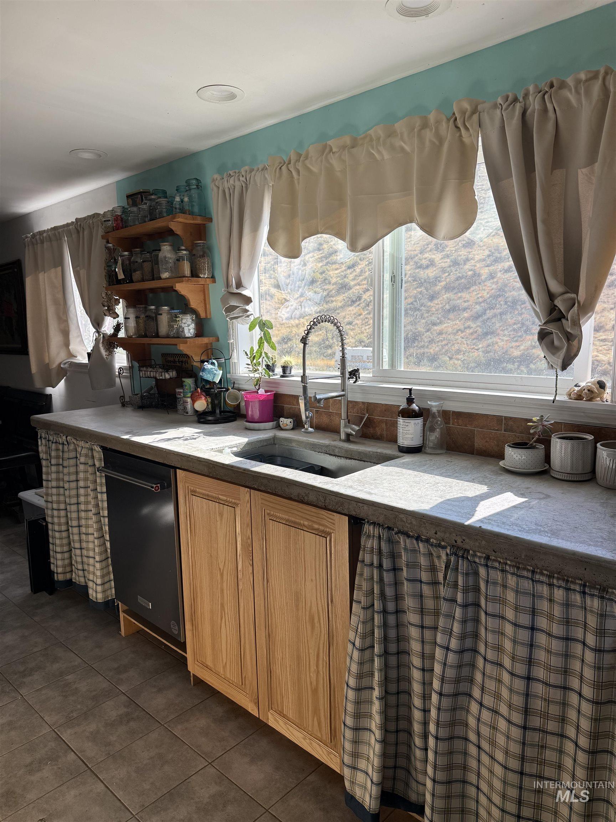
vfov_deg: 71.6
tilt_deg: -8.1
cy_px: 411
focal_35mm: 24
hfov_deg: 56.8
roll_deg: +1.1
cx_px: 308
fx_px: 569
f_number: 1.78
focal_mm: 6.76
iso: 80
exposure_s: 1/551
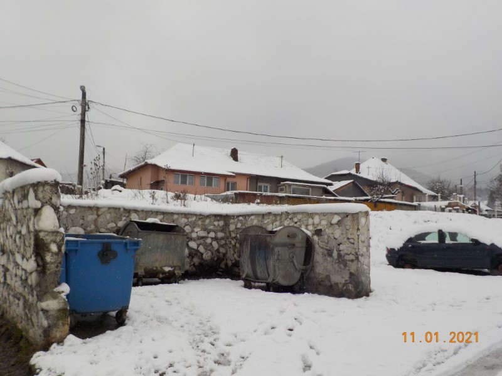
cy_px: 188
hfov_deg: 60.0
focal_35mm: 30
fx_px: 435
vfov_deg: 46.8
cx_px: 251
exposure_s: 1/1000
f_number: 3.3
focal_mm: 4.1
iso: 125
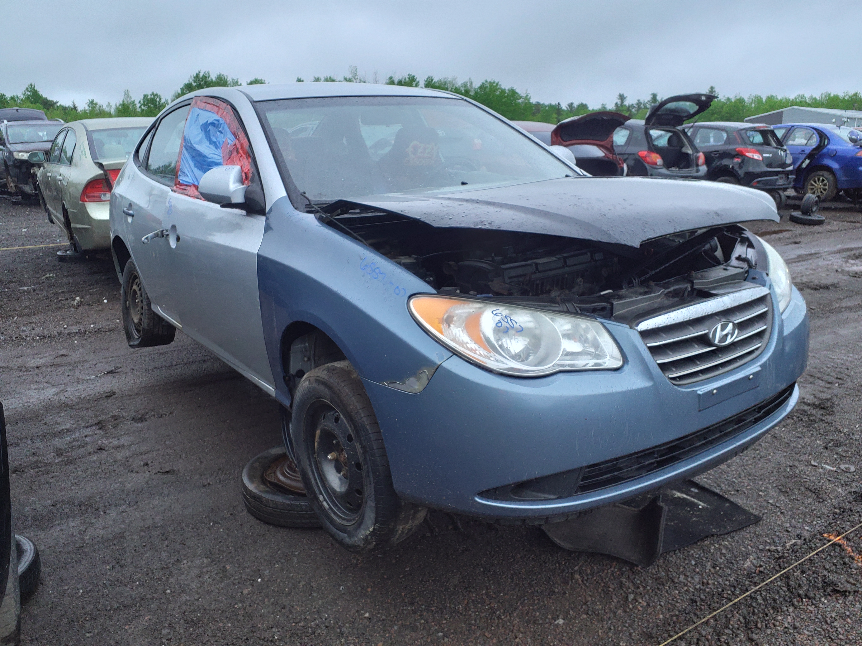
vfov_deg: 53.1
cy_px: 323
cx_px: 431
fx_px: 647
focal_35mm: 26
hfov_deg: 67.3
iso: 80
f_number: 1.9
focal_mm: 3.58
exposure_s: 1/60
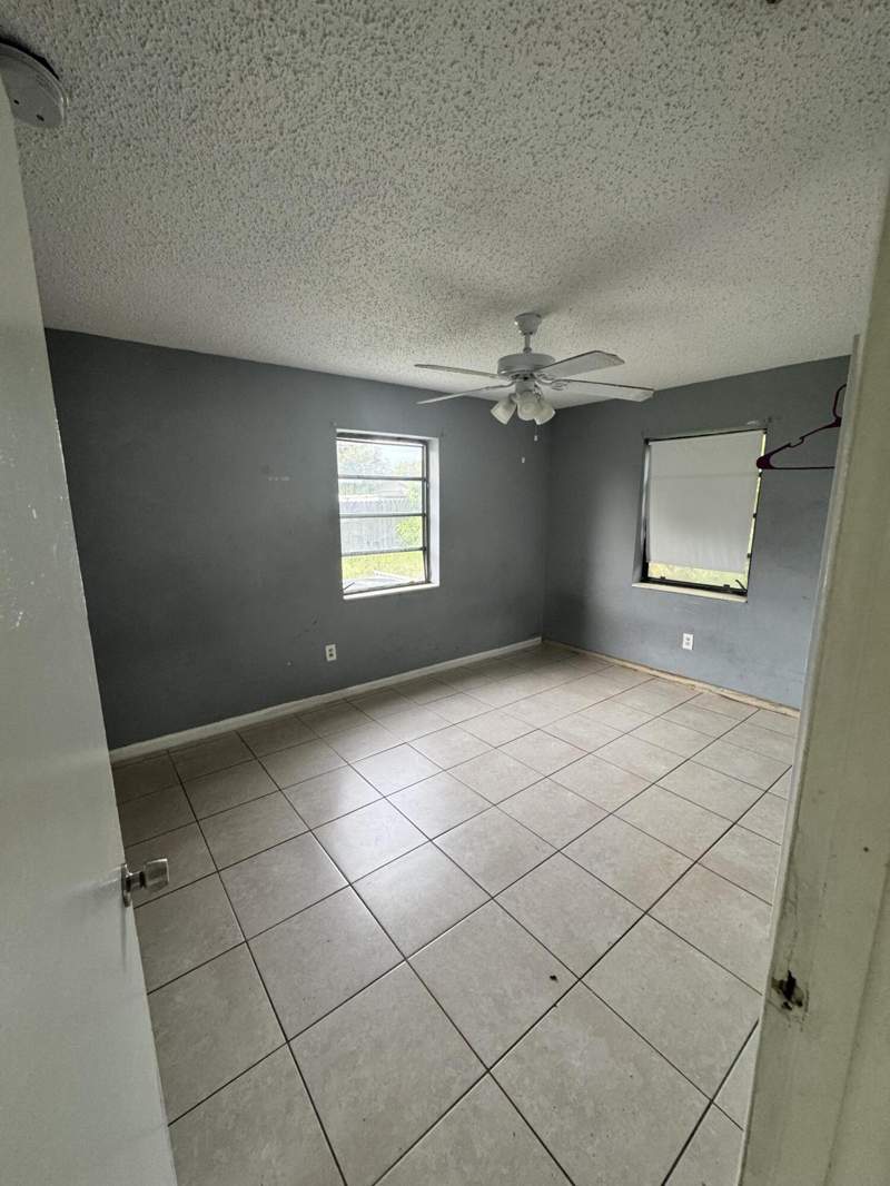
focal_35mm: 14
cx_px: 445
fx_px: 480
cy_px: 593
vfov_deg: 102.1
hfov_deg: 85.7
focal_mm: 2.22
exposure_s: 1/99
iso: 250
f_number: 2.2
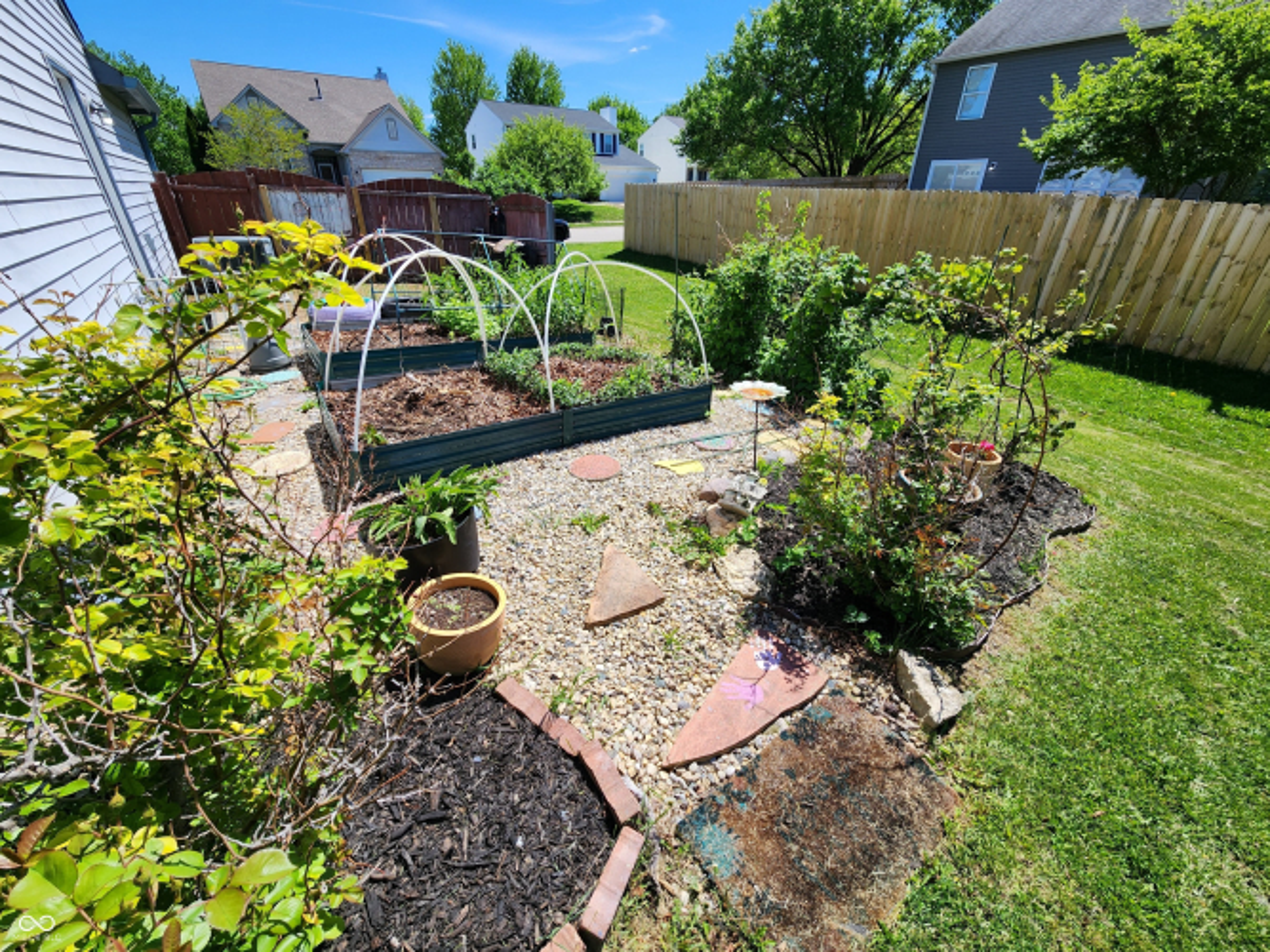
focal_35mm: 13
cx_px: 635
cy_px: 476
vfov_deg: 89.9
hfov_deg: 106.2
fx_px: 477
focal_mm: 2.2
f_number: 2.2
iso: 50
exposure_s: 1/1628
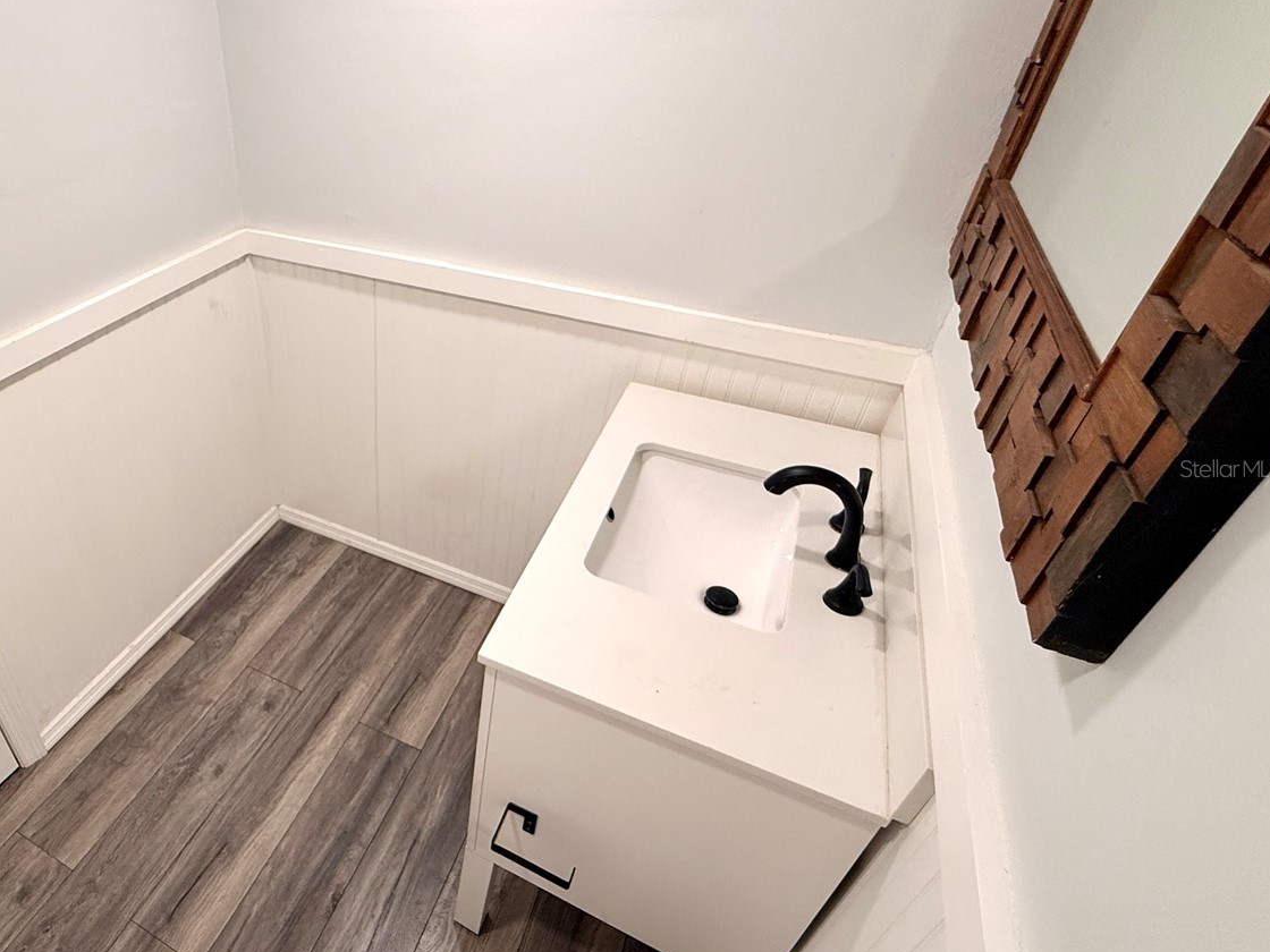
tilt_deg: -34.3
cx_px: 380
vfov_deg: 66.0
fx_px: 734
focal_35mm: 20
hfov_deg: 77.9
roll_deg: +1.2
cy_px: 468
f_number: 2.2
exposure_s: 1/120
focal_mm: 2.22
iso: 160
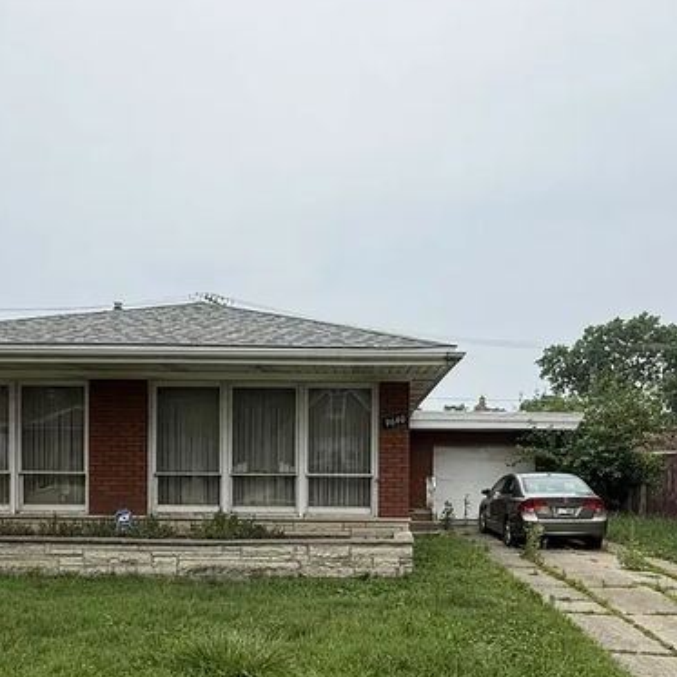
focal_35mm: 34
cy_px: 481
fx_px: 752
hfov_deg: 48.4
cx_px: 359
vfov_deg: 47.2
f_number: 2.2
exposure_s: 1/1001
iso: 50
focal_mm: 2.22
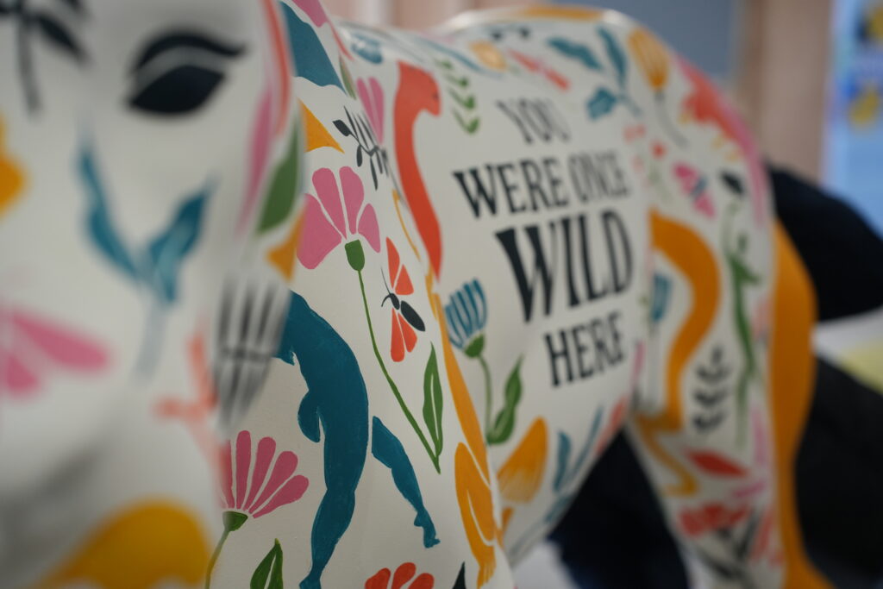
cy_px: 294
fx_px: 1840
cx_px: 442
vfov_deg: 18.2
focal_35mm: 75
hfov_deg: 27.0
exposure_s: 1/160
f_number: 4
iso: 1600
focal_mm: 75
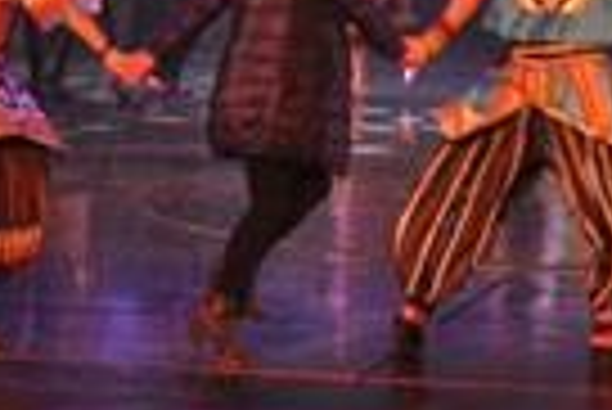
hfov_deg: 11.0
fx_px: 3148
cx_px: 603
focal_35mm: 185
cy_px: -471
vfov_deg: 7.1
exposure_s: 1/125
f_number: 5.6
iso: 800
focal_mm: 28
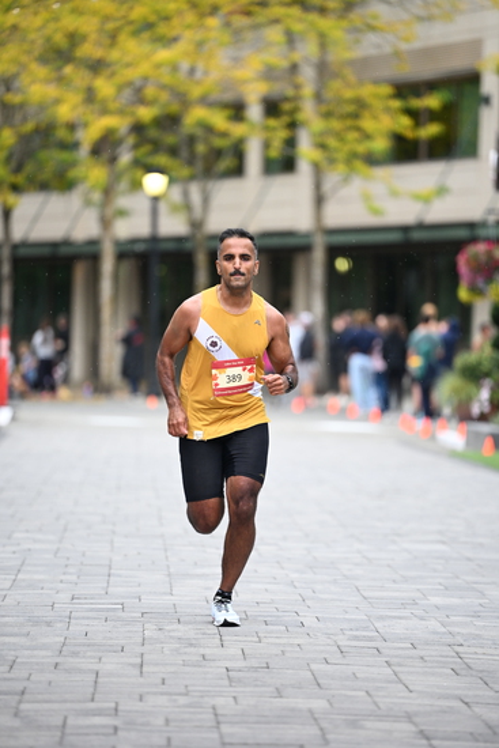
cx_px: 250
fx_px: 3844
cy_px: 374
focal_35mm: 185
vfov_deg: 11.1
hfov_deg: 7.4
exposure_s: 1/1250
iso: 1250
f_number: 2.8
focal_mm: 185
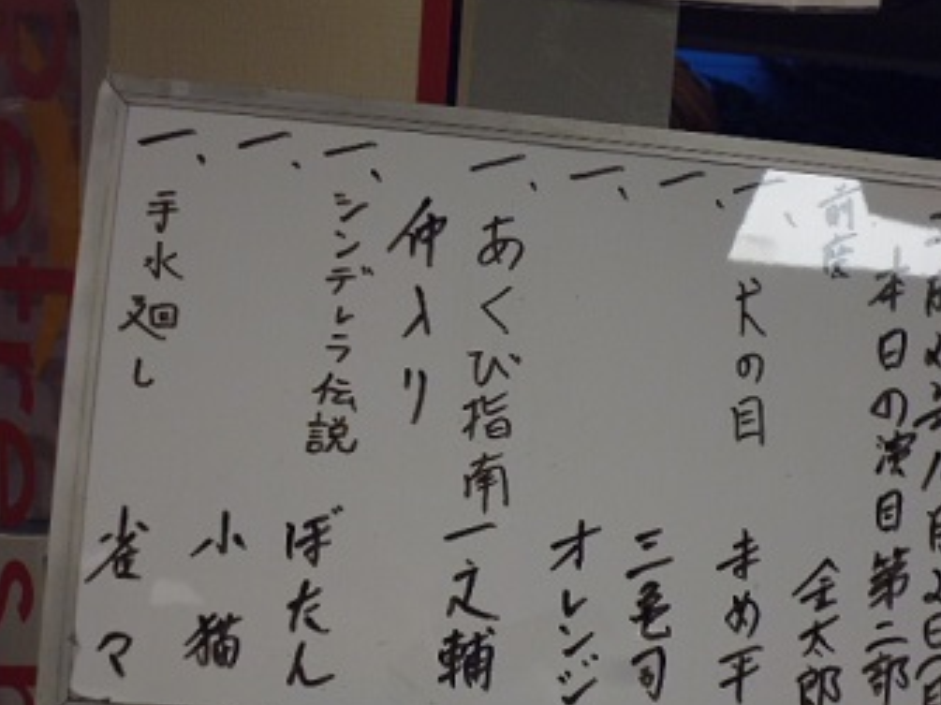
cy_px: 385
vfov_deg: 30.8
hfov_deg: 40.4
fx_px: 1277
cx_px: 531
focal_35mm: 47
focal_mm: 7.2
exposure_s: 1/80
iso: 320
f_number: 3.6
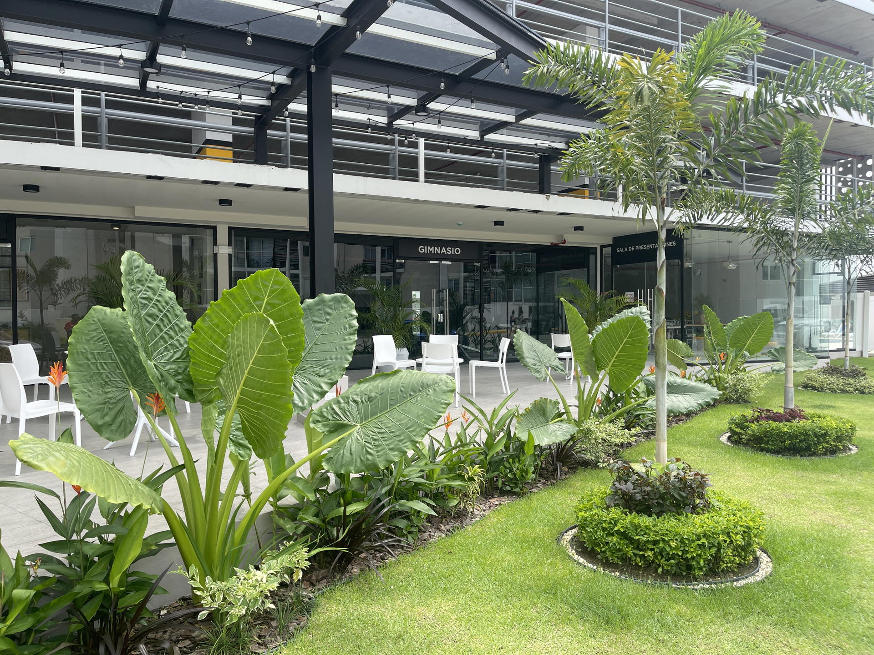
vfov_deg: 53.1
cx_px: 437
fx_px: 656
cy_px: 328
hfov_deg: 67.3
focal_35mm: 26
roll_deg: +0.5
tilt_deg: -2.6
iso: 32
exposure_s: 1/1011
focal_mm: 5.1
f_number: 1.6
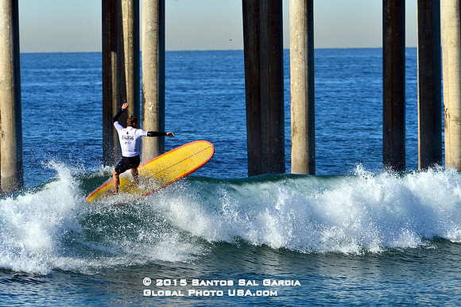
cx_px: 230
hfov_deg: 3.7
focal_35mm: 550
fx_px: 7044
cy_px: 154
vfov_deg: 2.5
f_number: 11
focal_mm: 550
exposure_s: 1/640
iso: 320
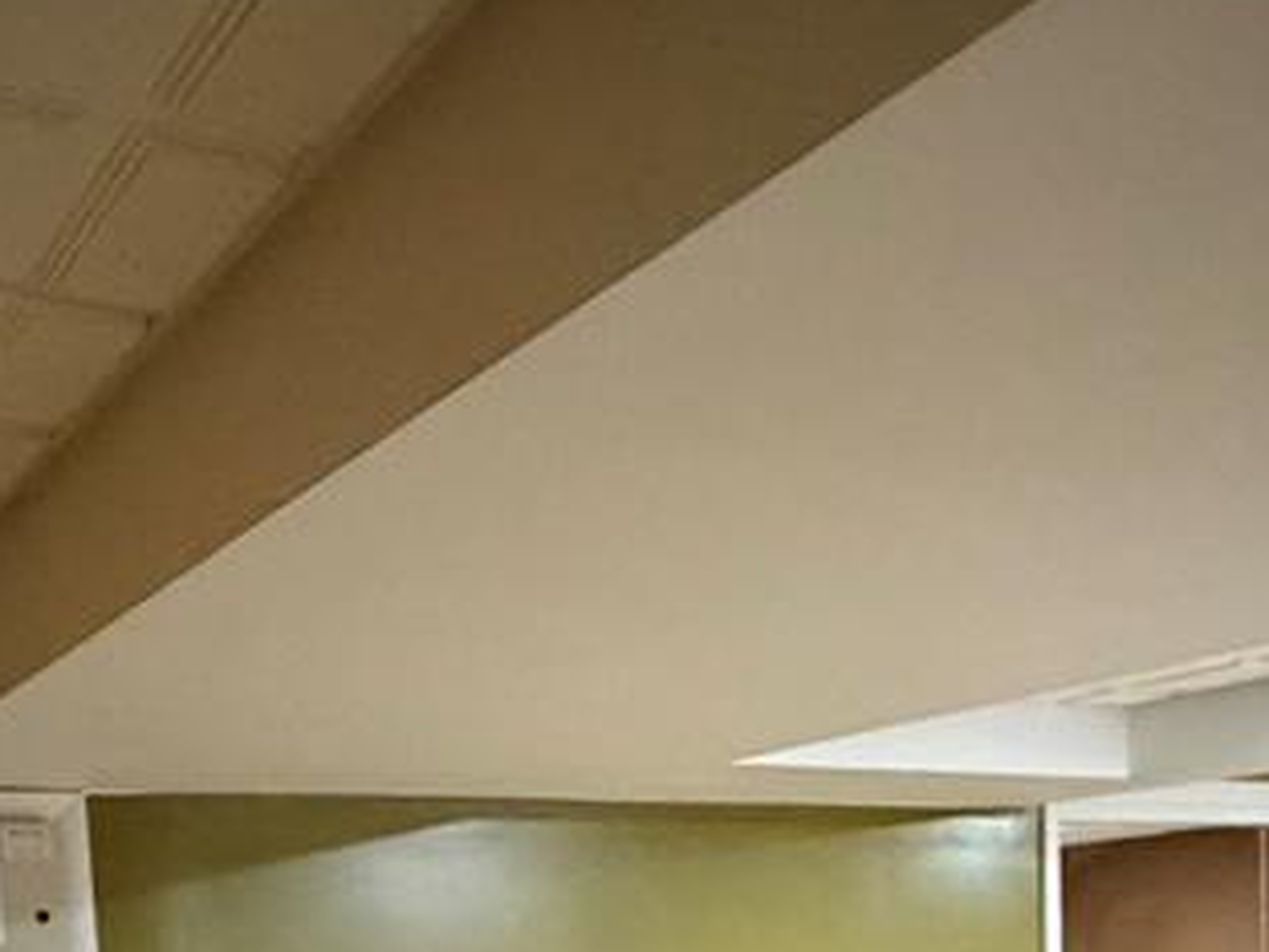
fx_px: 1686
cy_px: 1188
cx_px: 634
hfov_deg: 41.2
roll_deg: +2.7
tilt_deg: -8.8
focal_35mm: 46
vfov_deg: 27.2
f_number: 2.2
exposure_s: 1/40
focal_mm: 2.22
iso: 1000
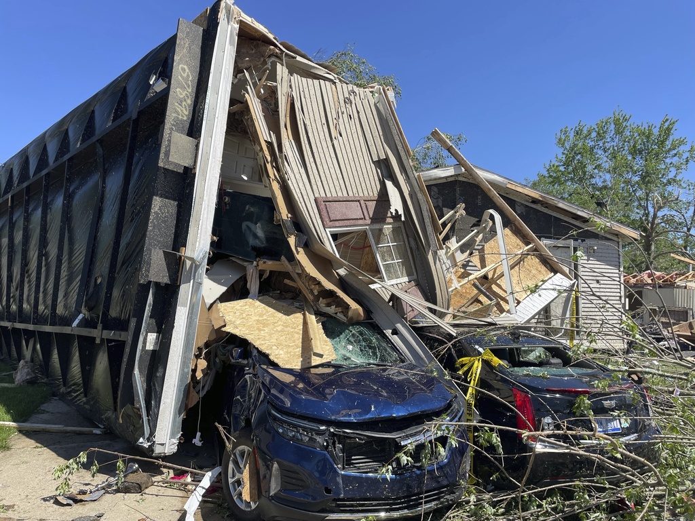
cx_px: 348
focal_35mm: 26
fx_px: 522
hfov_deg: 67.3
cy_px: 260
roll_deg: -1.3
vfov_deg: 53.1
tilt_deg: +5.9
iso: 32
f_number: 1.6
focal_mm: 4.2
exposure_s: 1/3205
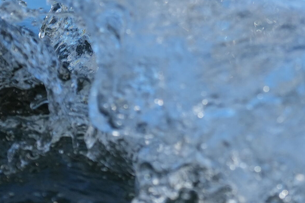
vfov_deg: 0.6
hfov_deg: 0.9
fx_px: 18824
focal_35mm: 2222
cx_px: 308
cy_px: 36
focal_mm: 400
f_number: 4.5
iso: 400
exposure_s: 1/1250
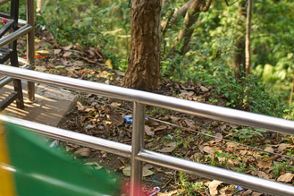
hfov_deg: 18.7
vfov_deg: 12.4
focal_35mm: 109
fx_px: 890
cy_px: -16
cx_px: 93
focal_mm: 35
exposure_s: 1/4000
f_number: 1.4
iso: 320
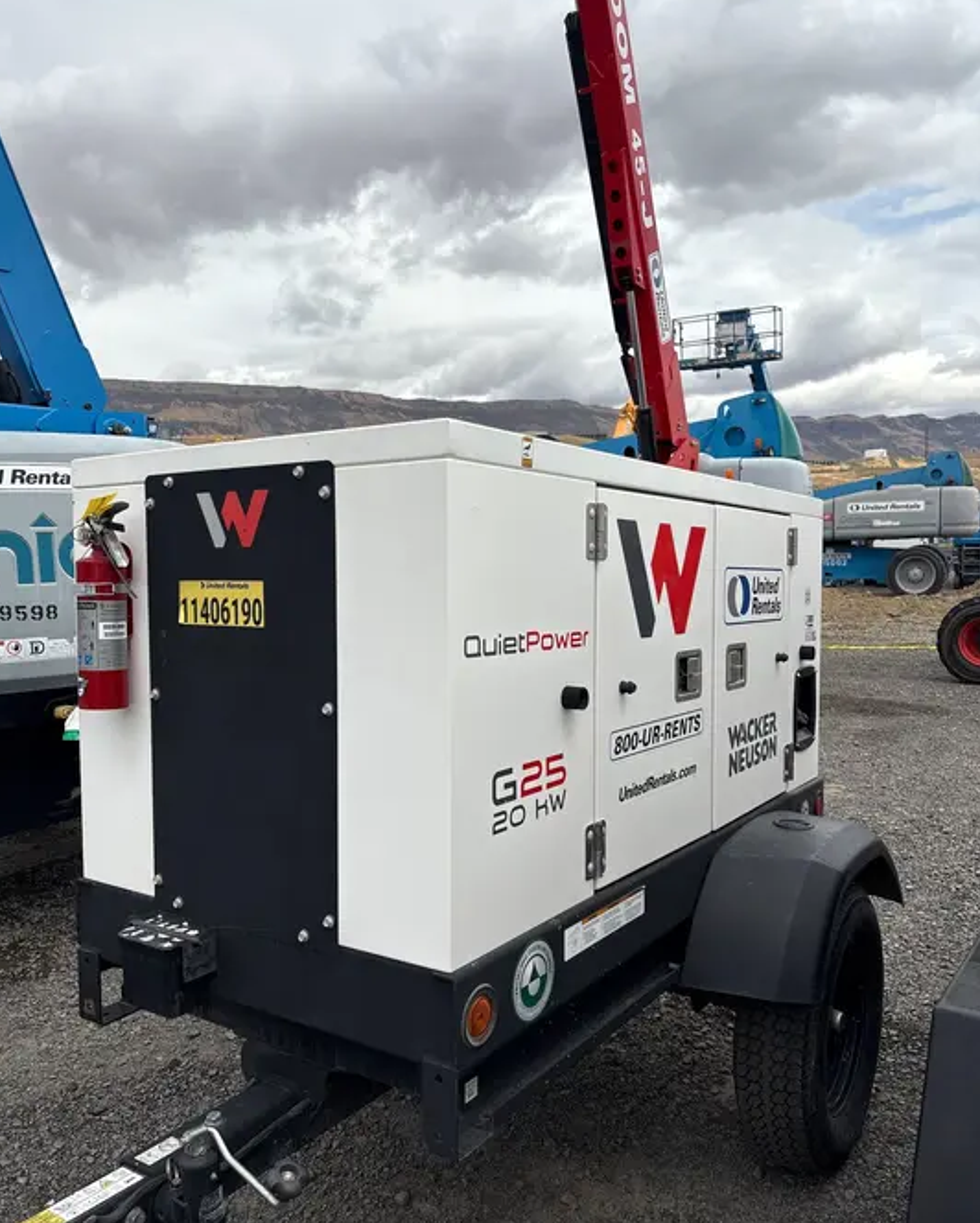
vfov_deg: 62.1
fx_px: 1014
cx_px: 477
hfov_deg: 51.6
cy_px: 649
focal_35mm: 28
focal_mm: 5.96
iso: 50
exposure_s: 1/4950
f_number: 1.6
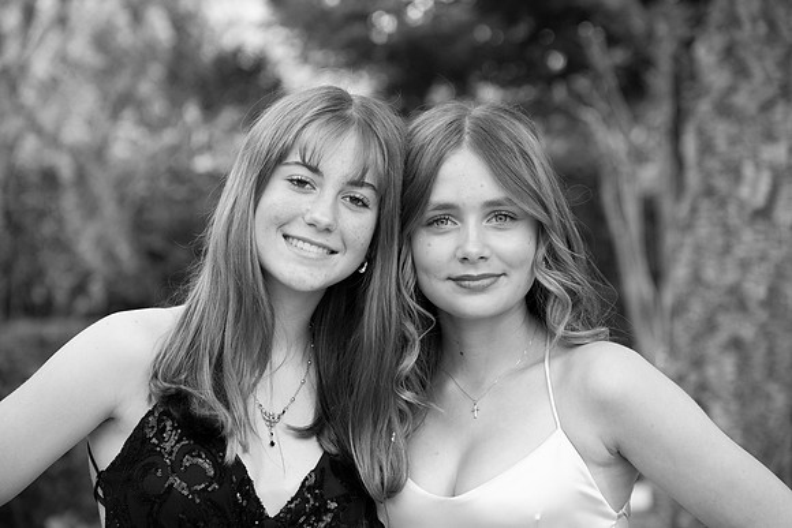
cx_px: 396
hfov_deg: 13.7
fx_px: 3301
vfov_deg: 9.2
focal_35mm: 150
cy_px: 264
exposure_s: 1/640
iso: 1250
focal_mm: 150
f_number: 7.1
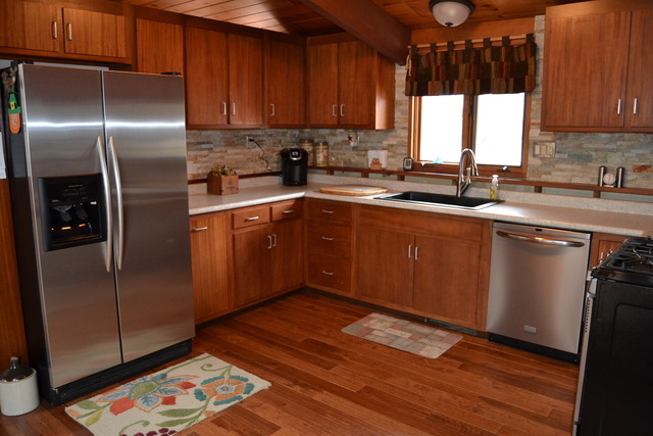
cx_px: 326
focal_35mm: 27
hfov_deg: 67.4
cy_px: 218
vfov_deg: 48.0
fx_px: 490
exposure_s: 1/60
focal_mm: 18
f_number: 3.5
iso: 900
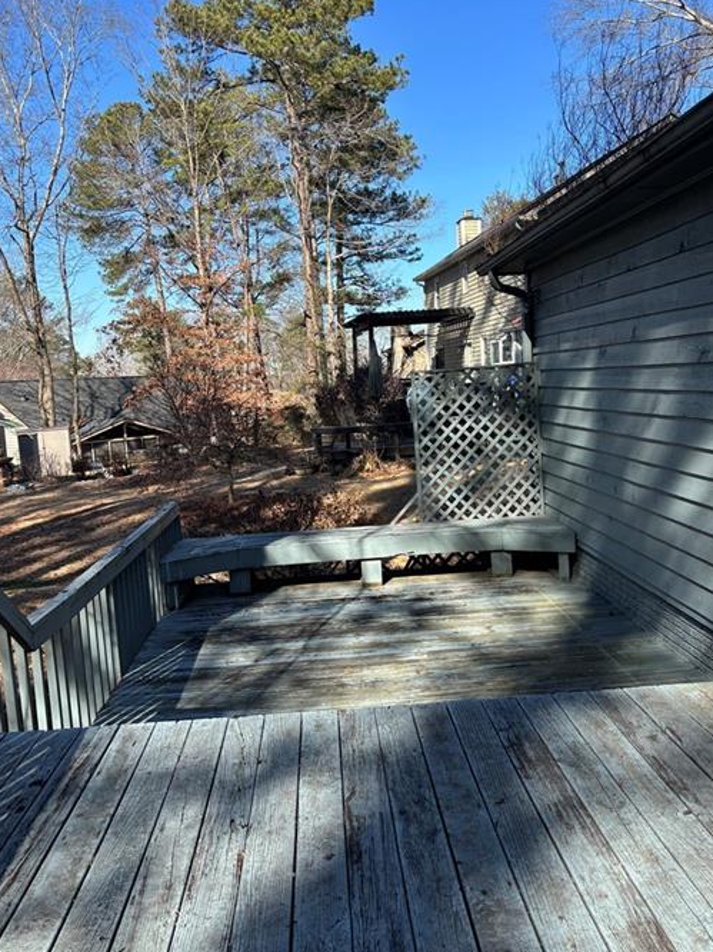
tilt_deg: -4.4
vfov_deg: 59.9
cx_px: 367
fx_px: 824
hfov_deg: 46.8
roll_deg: +2.8
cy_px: 447
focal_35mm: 30
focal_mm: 5.96
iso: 50
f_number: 1.6
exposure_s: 1/1279
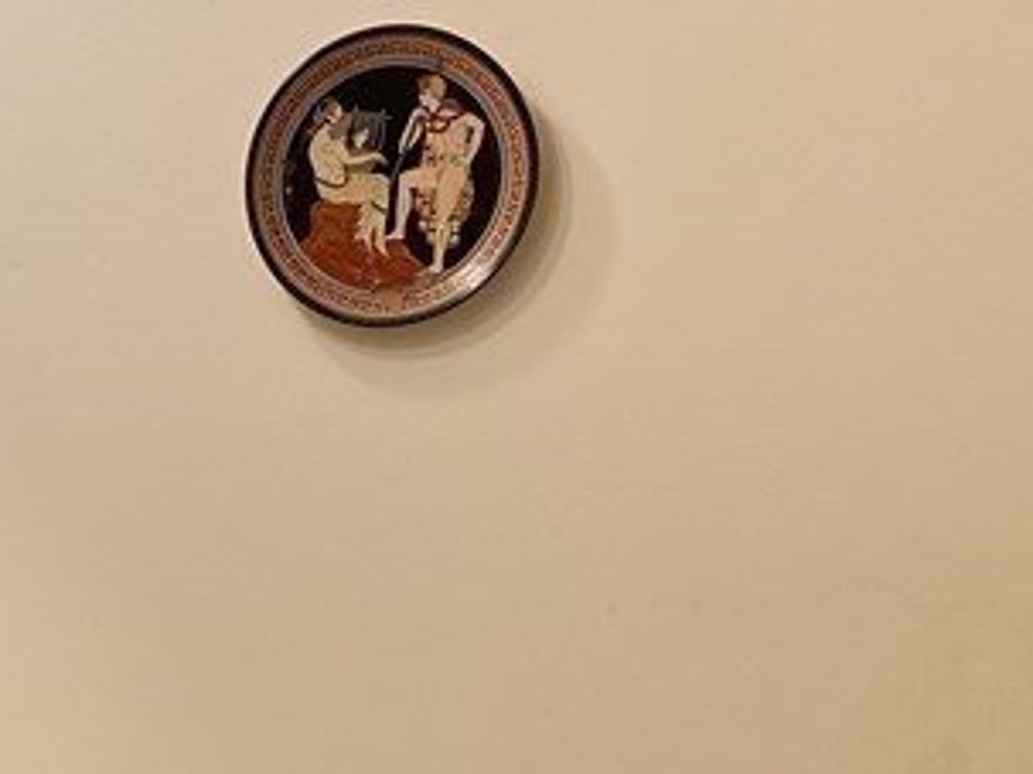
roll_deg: -0.5
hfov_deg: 21.4
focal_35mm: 88
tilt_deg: -4.9
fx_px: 2625
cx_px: -31
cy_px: 955
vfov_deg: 16.0
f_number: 1.8
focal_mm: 4.25
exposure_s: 1/120
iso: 64
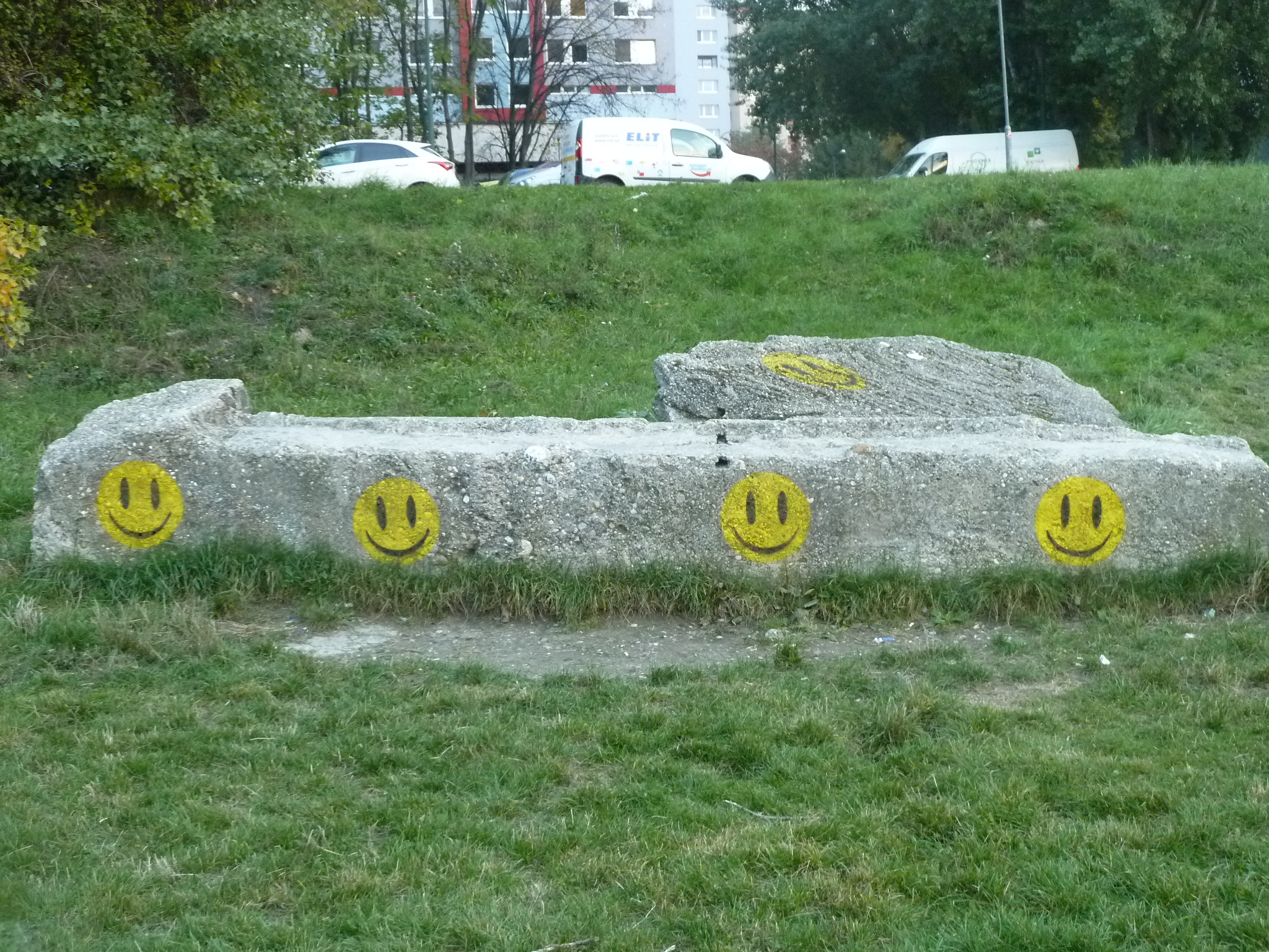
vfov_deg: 32.9
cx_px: 634
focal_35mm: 44
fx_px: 1613
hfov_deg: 42.9
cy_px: 476
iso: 400
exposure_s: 1/20
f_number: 3.7
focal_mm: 7.3
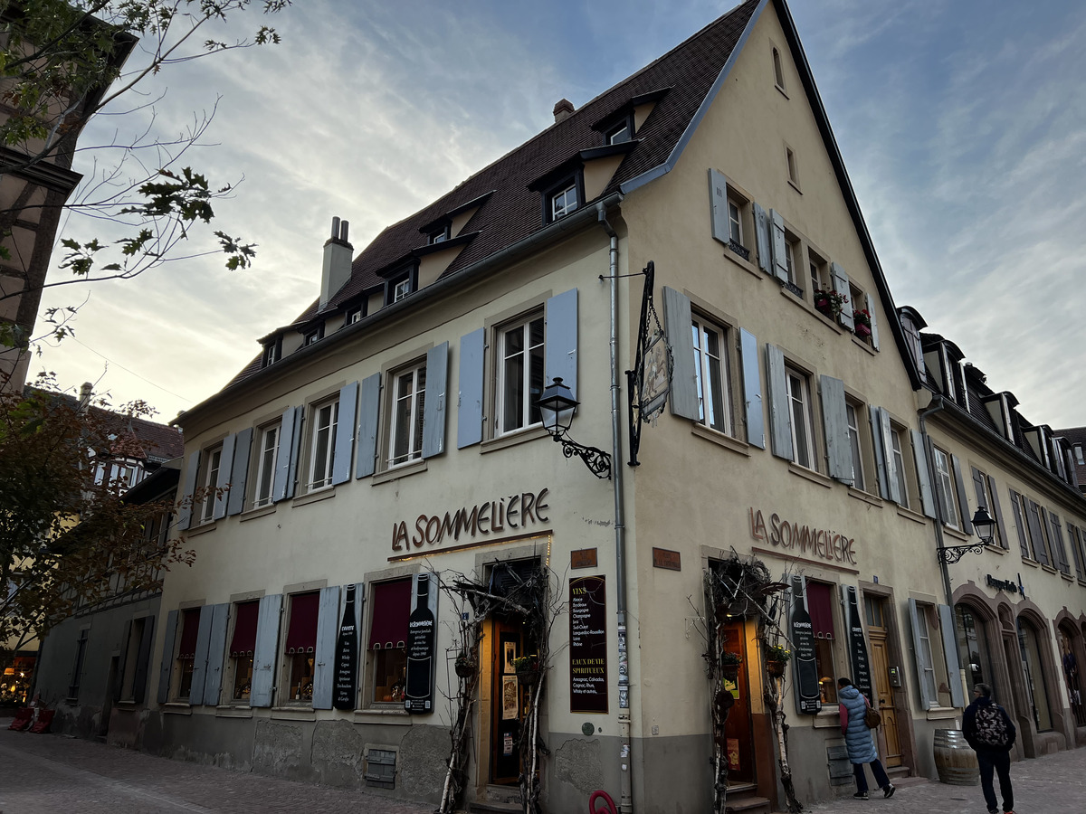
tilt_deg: +18.6
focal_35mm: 26
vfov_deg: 53.1
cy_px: 407
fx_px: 816
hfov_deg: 67.3
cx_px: 543
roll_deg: -0.1
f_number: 1.5
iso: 40
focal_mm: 5.7
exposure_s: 1/250
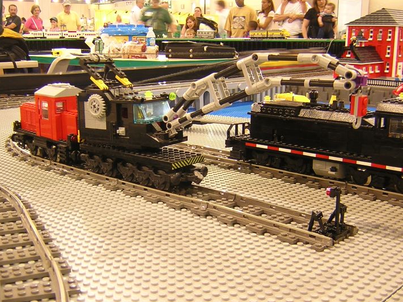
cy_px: 154
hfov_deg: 42.1
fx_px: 524
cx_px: 186
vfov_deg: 32.2
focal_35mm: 45
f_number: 2.7
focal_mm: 5.2
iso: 100
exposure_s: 1/4.1
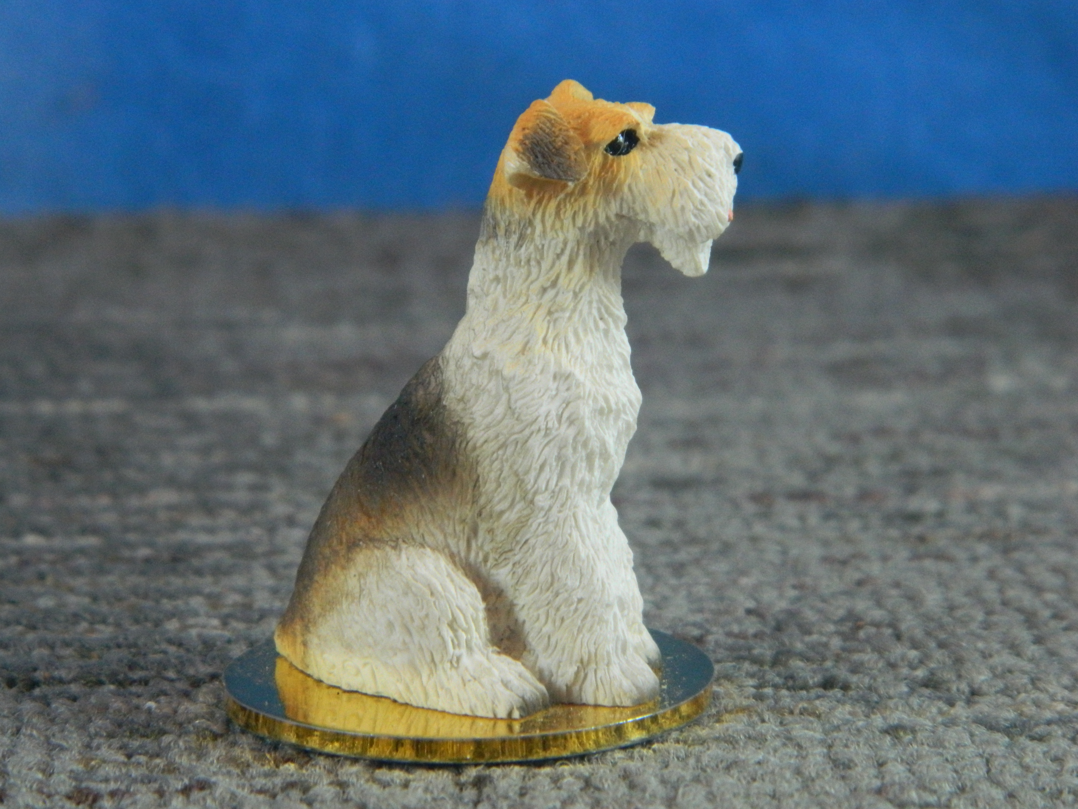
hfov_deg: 13.2
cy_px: 404
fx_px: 4671
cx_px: 539
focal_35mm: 150
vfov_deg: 9.9
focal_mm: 27
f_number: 4.9
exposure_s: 1/20
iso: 400
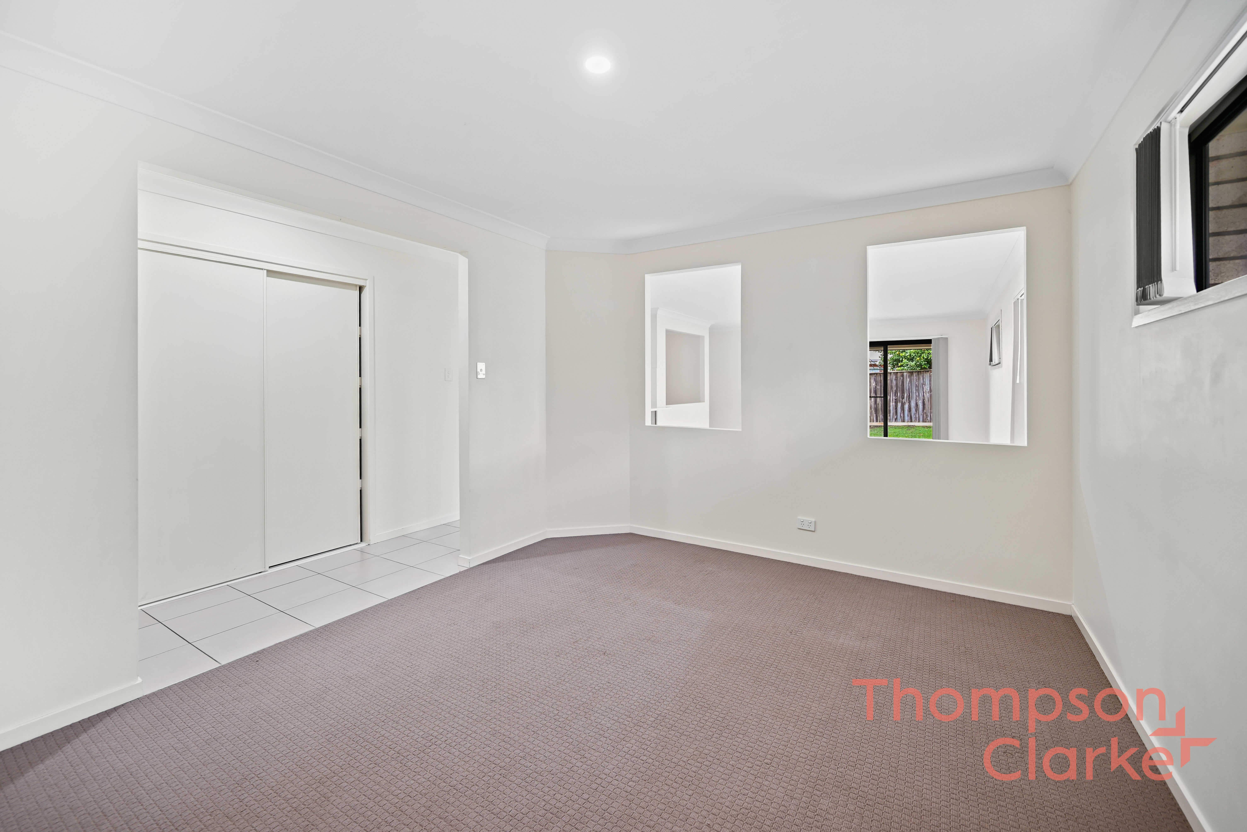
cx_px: 624
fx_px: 485
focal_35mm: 14
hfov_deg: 104.2
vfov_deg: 81.3
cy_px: 416
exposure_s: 1/3
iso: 100
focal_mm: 14
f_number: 4
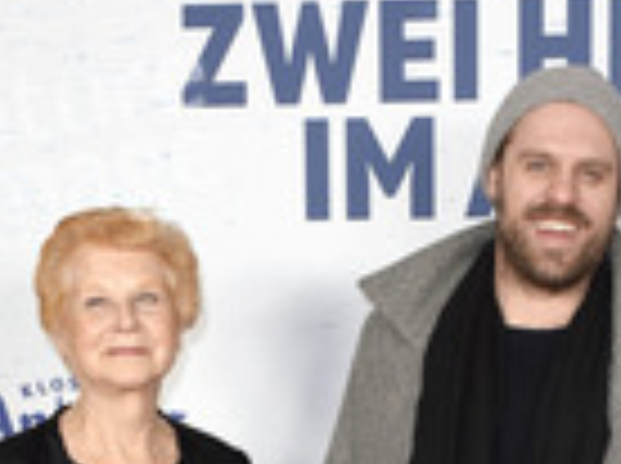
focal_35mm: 109
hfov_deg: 17.9
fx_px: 1952
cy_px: 838
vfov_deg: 12.4
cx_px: 482
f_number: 6.3
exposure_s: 1/60
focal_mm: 26
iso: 640
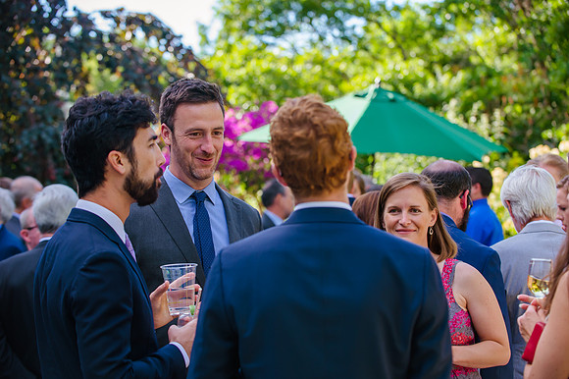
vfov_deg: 15.2
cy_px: 190
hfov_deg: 22.6
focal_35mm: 90
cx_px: 284
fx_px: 1422
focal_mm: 90
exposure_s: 1/400
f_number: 4
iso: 400
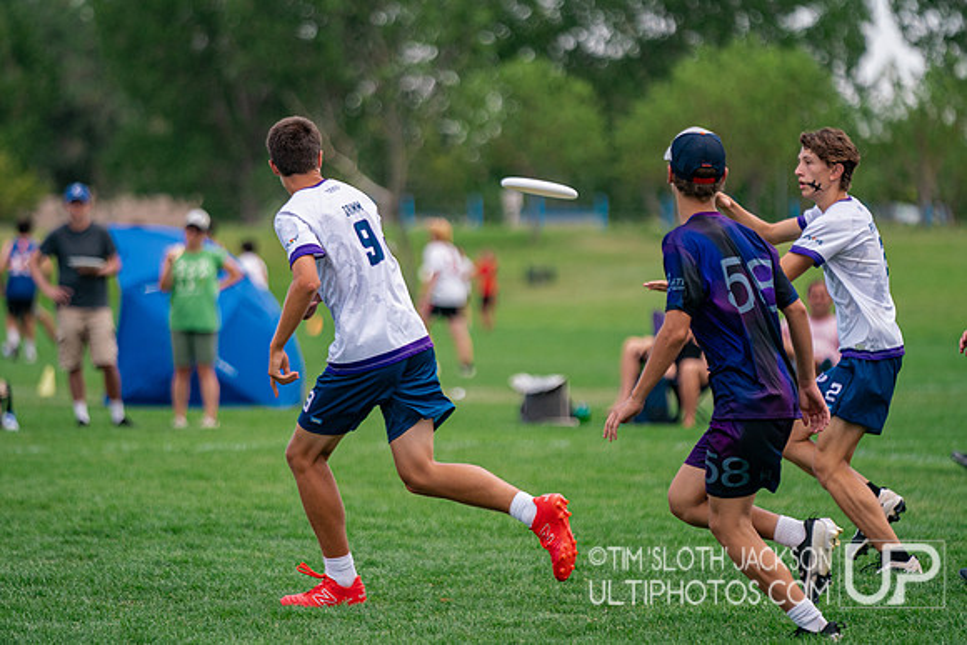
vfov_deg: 5.5
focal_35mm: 249
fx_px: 6686
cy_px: 317
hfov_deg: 8.3
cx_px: 454
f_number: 2.8
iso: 400
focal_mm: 200
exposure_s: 1/3200
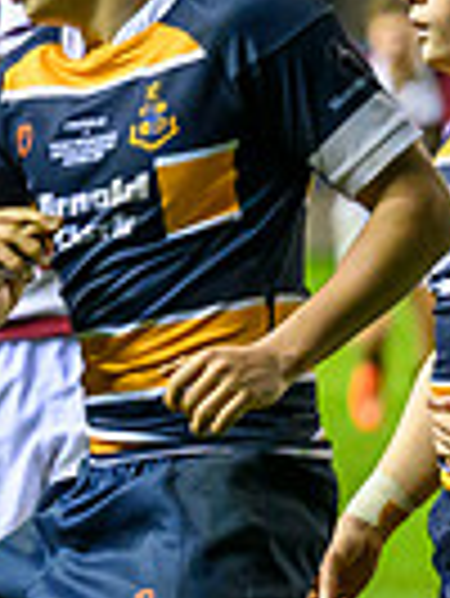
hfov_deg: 1.4
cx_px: -778
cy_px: 774
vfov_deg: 1.9
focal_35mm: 1062
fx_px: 18378
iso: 3200
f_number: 4
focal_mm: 175
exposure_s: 1/500
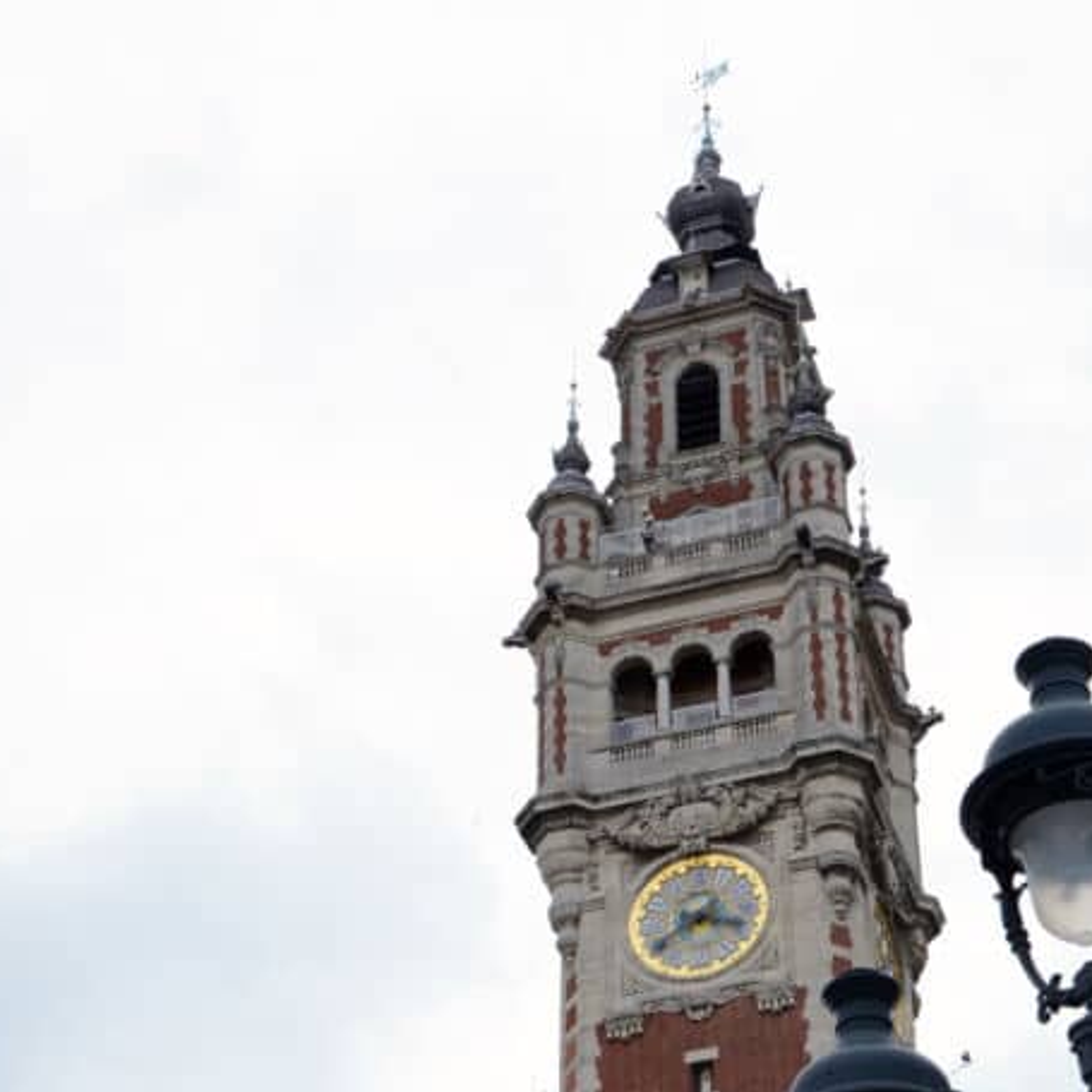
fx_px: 2391
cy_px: 1210
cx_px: 638
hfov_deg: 25.7
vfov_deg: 24.0
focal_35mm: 67
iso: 100
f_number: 16
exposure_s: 1/40
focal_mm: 35
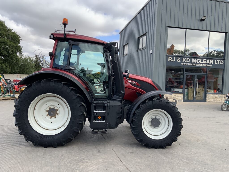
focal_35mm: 29
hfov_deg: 61.7
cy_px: 86
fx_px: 192
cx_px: 114
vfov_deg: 48.2
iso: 16
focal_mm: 3
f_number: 1.8
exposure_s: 1/898
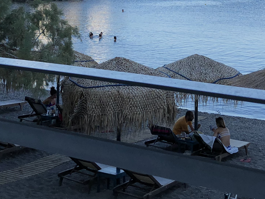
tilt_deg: +1.8
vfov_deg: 18.0
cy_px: -36
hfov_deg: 24.9
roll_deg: -0.4
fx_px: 597
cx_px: 90
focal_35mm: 78
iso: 20
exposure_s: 1/1263
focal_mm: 4
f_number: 1.8
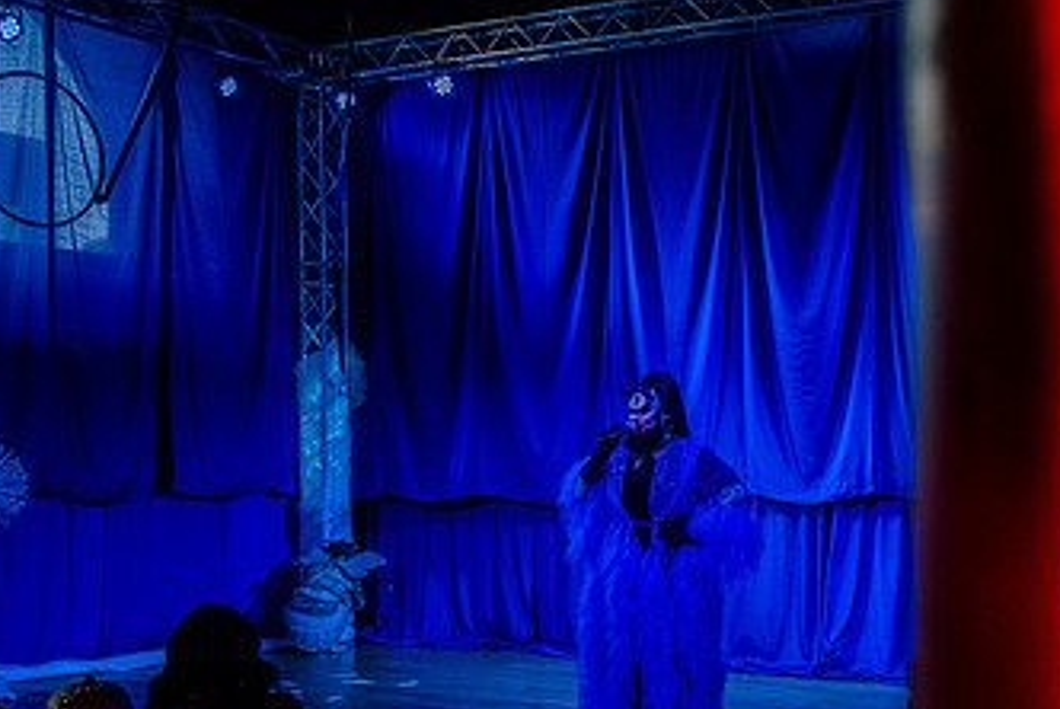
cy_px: 511
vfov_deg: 25.8
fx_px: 1532
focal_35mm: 52
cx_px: 851
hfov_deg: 36.8
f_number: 2.8
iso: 2500
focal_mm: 28
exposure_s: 1/125
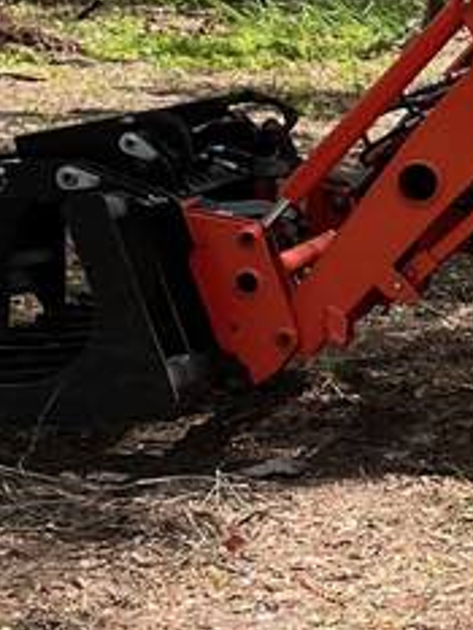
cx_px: 1226
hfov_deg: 9.0
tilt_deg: -5.9
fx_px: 2639
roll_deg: +2.7
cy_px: 268
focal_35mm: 145
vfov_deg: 13.6
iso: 50
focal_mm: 5.1
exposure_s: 1/1186
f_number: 1.6
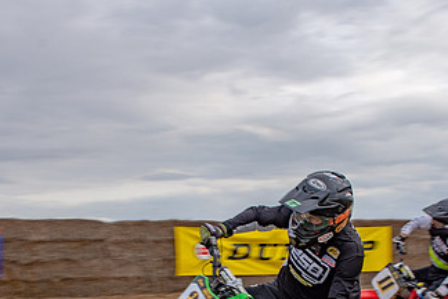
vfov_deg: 17.5
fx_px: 958
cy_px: 253
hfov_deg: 26.3
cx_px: 245
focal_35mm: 77
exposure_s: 1/200
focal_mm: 26
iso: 320
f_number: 10
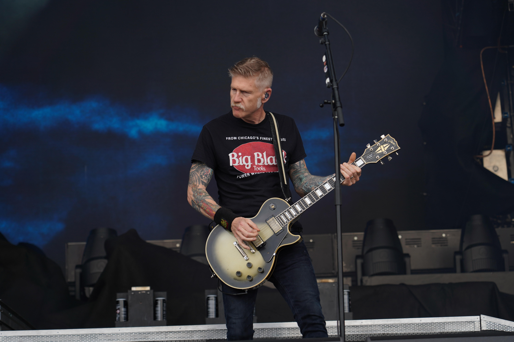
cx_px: 257
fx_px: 1499
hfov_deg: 19.5
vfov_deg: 13.0
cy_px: 171
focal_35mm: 105
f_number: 4.5
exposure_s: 1/200
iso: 100
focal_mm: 105
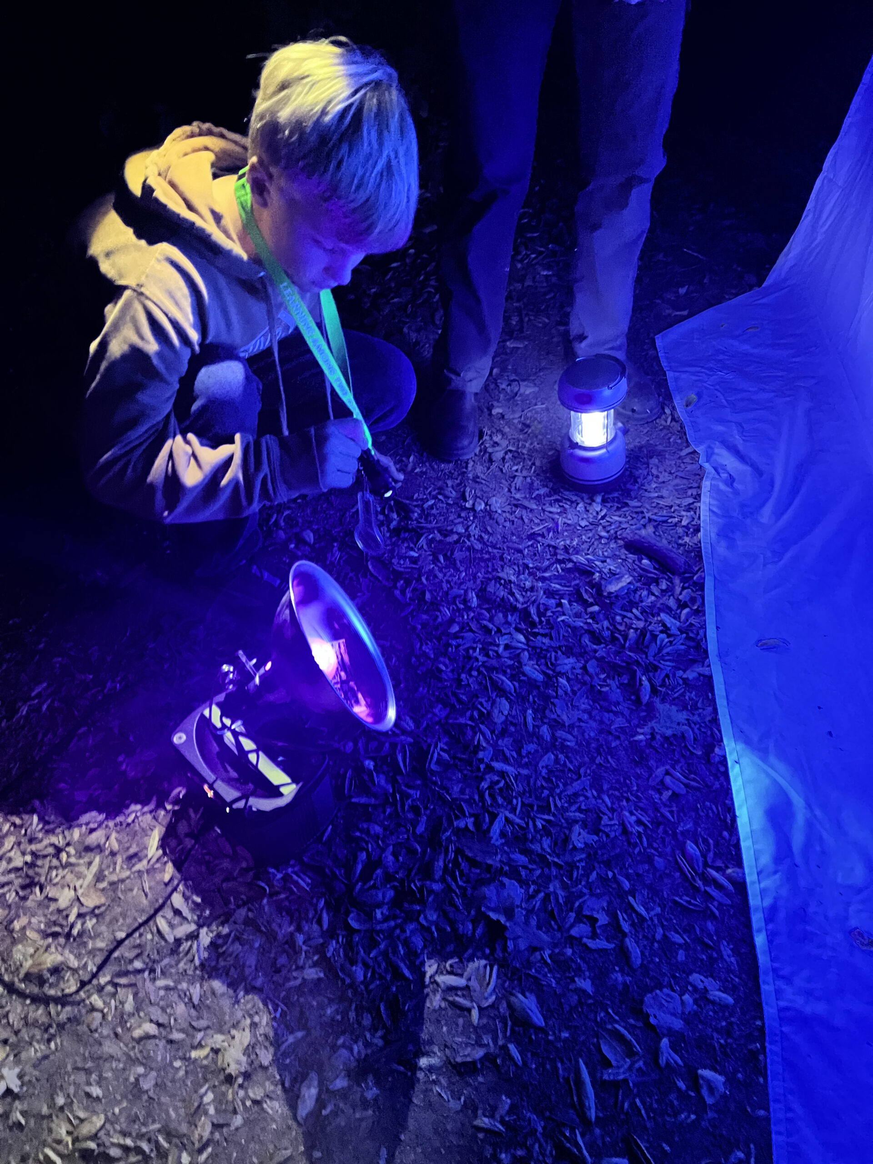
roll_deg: -0.8
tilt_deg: -42.3
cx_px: 436
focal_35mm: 26
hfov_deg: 53.1
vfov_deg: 67.3
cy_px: 582
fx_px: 874
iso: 1000
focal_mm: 5.1
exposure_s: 1/29
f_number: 1.6
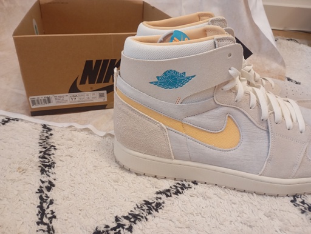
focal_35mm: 28
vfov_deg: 49.9
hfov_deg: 63.3
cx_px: 156
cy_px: 117
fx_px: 252
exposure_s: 1/33.3
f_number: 1.8
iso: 1393
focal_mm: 4.27
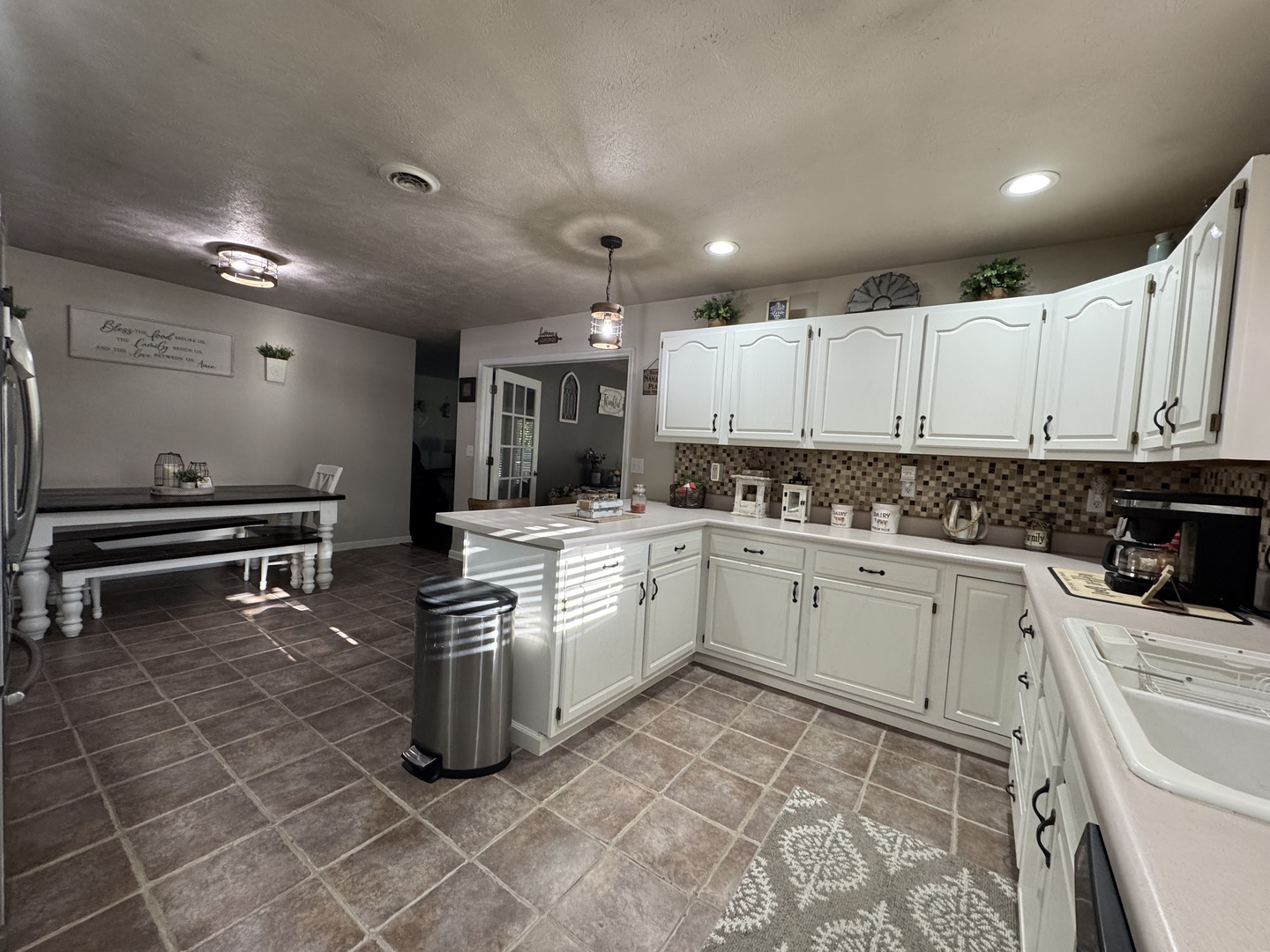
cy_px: 476
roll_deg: -3.5
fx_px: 514
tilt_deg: -3.1
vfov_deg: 85.7
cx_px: 635
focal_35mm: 14
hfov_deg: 102.1
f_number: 2.2
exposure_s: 1/120
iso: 250
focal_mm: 2.22
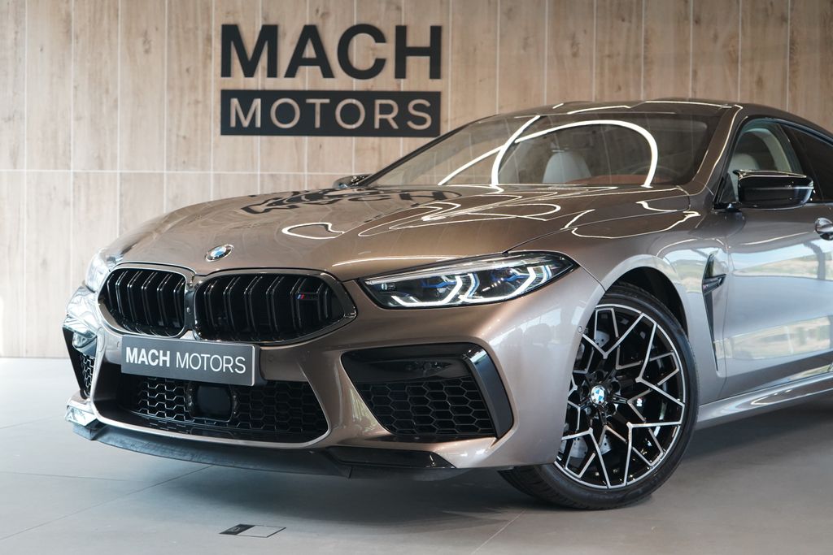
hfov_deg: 34.5
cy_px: 278
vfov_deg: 23.4
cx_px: 416
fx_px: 1342
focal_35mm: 58
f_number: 5
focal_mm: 58
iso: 4000
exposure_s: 1/160
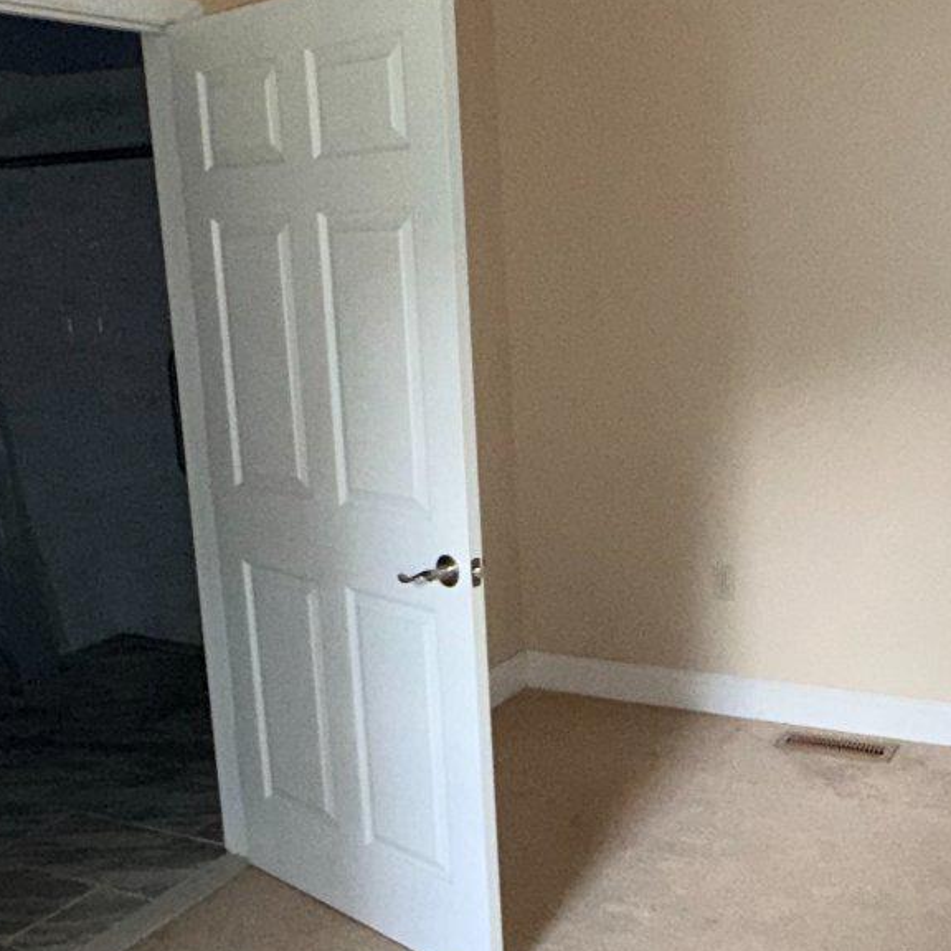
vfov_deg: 38.3
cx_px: 543
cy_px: 548
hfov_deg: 38.3
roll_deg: +2.6
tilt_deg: -13.0
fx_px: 1368
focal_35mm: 44
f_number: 2.2
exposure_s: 1/92
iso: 160
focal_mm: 2.22
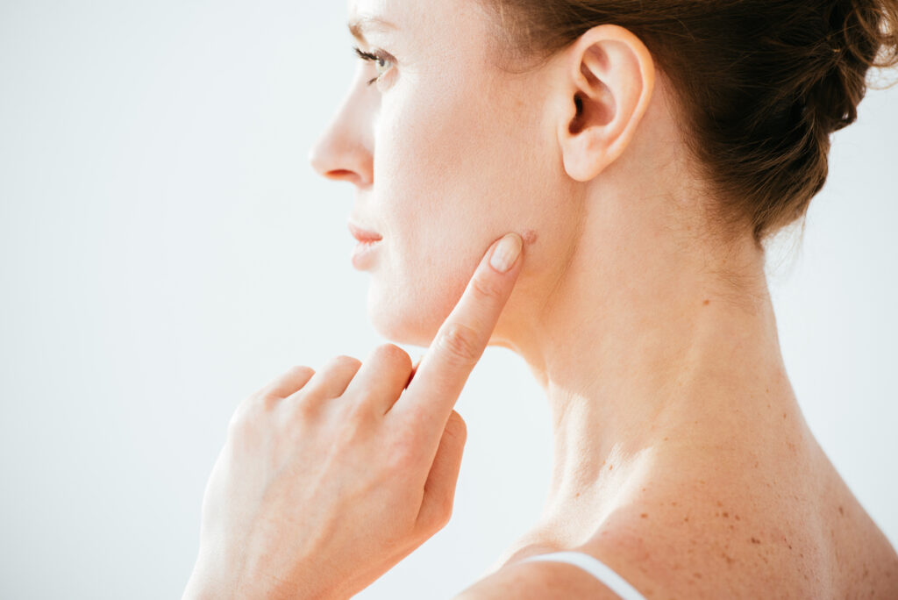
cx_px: 449
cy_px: 300
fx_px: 4991
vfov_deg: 6.9
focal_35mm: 200
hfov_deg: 10.3
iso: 500
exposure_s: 1/200
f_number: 4
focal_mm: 200
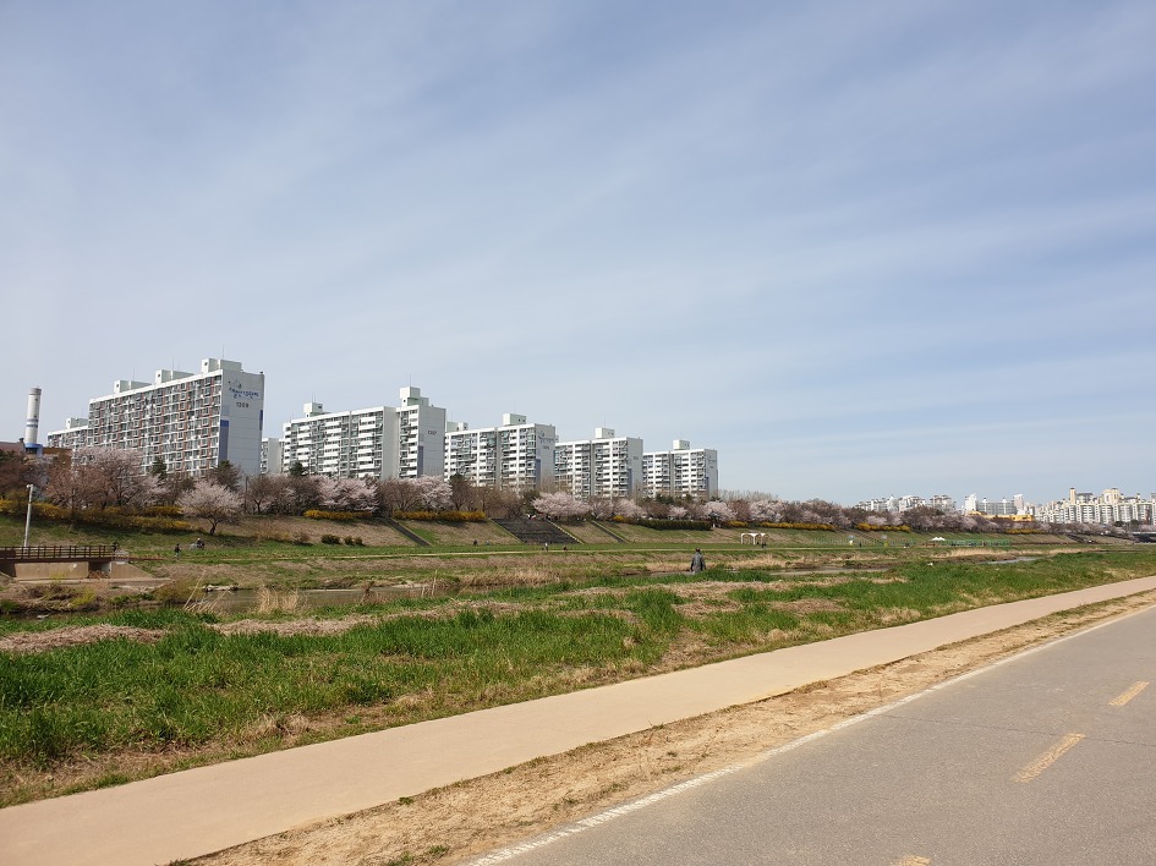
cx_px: 578
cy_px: 433
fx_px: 868
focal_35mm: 26
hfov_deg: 67.3
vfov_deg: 53.0
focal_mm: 4.3
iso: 50
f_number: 2.4
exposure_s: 1/1789
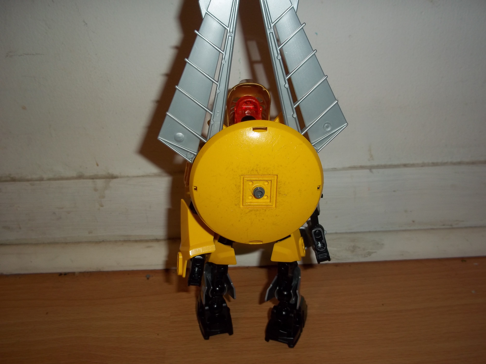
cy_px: 182
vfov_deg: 39.7
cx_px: 243
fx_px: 505
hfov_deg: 51.4
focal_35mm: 36
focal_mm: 6.5
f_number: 3.1
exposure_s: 1/30
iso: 80
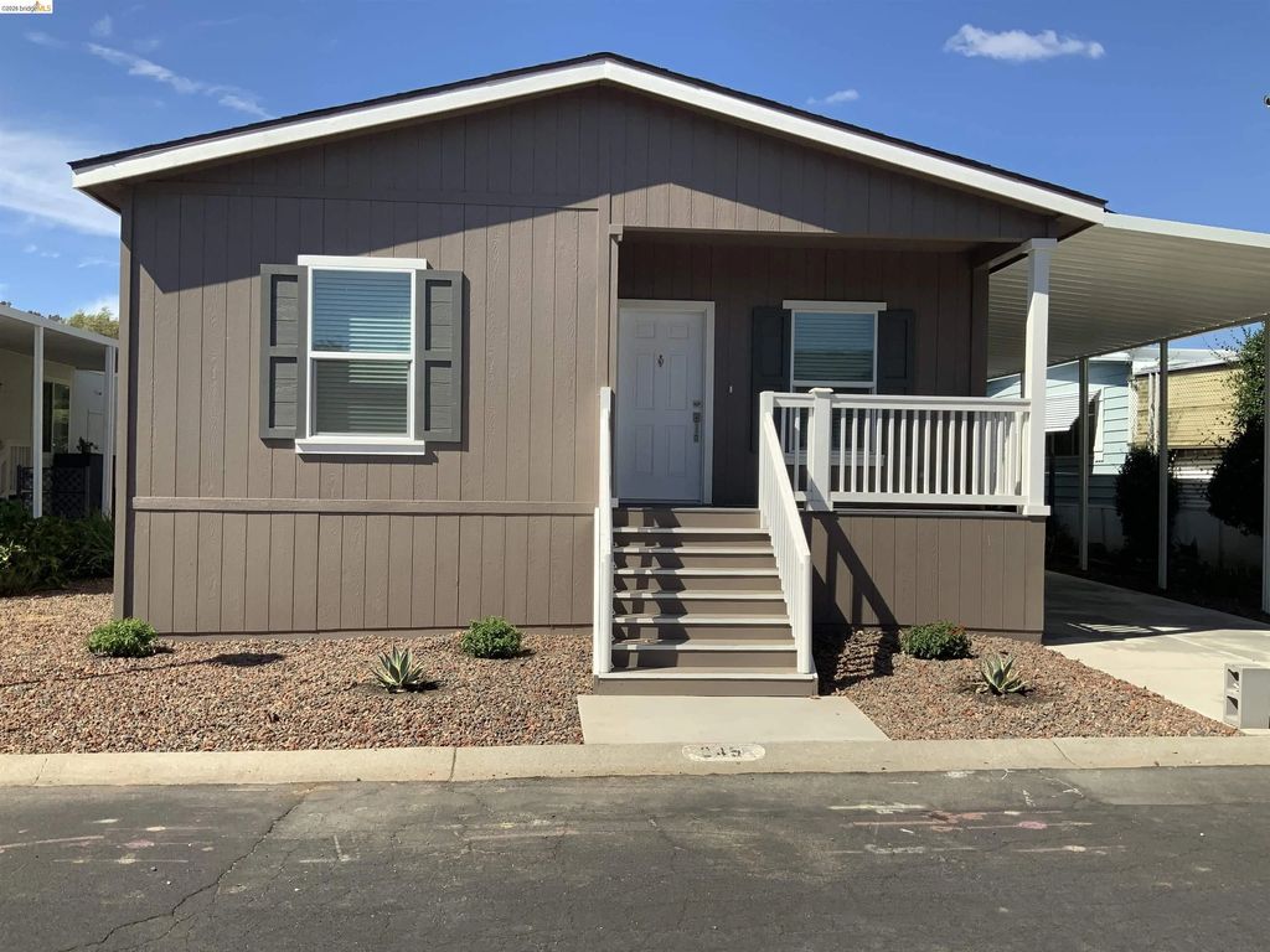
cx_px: 635
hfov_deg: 61.7
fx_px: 1064
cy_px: 476
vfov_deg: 48.2
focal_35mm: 29
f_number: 1.8
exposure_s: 1/1912
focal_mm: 3
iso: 16
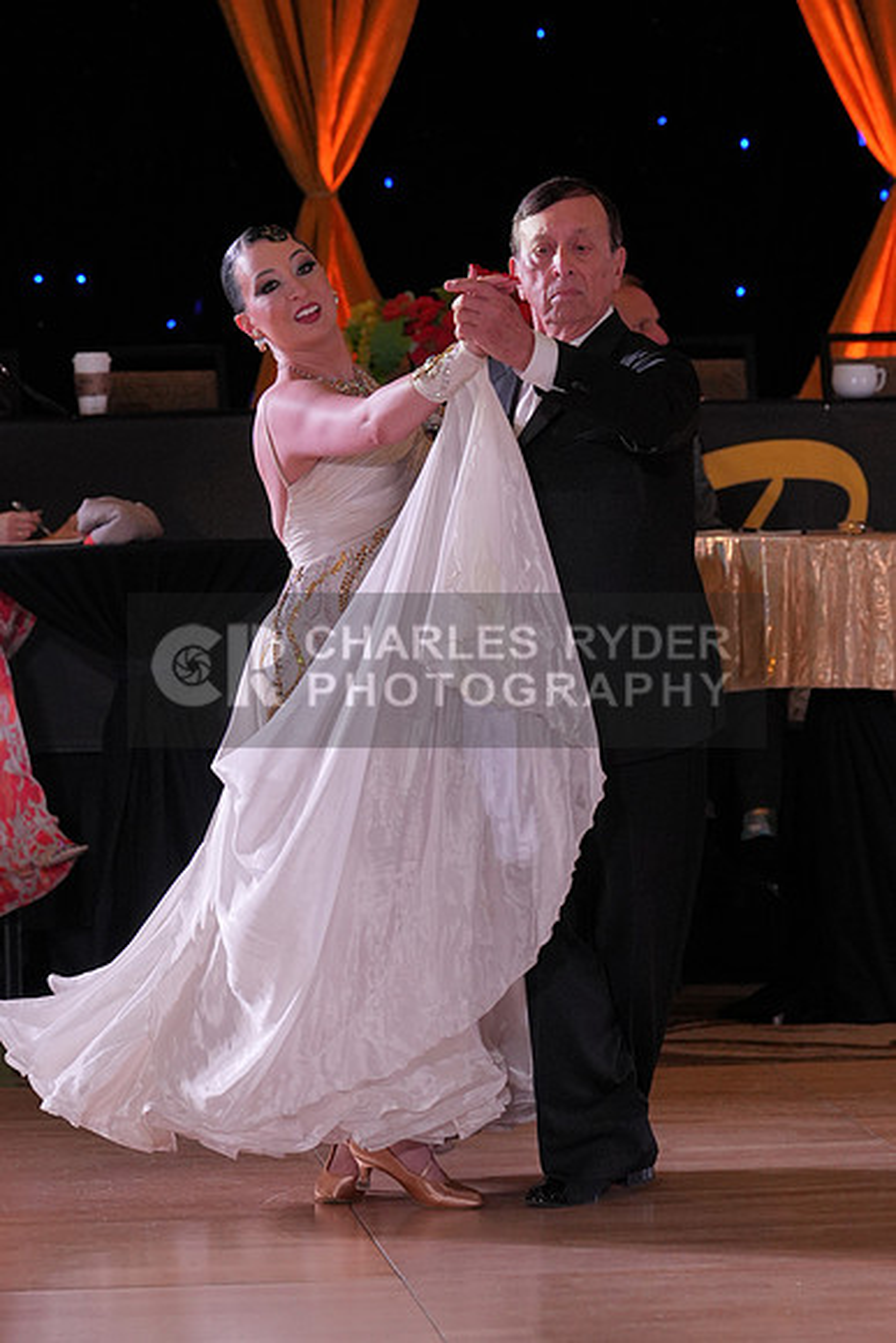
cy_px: 672
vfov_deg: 12.9
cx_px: 448
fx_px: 5932
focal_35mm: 159
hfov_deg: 8.6
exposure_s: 1/400
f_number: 4
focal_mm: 106
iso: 1250
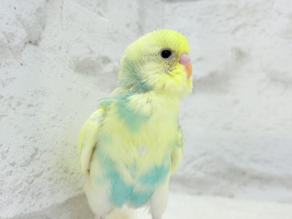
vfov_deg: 28.0
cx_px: 146
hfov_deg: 36.8
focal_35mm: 52
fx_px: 439
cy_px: 110
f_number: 1.6
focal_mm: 5.96
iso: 50
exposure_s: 1/100
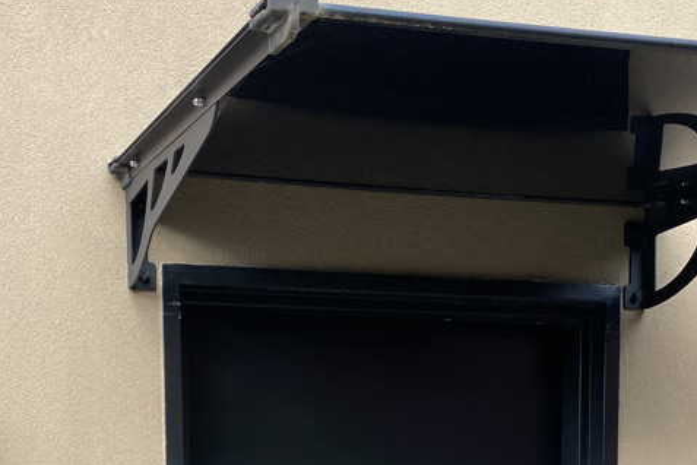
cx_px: 209
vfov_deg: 20.7
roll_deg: +2.7
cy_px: 646
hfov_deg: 34.0
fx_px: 1123
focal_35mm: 58
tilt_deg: -2.1
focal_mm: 4.25
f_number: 1.8
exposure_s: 1/522
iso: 32
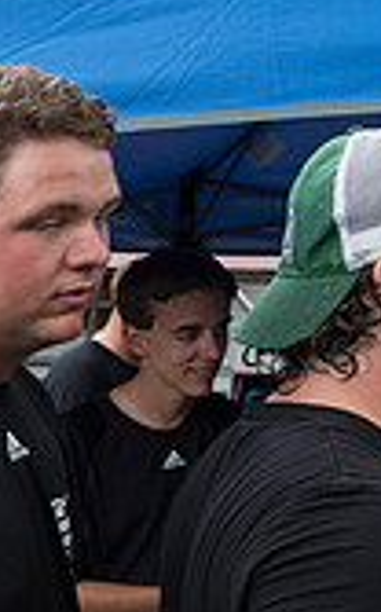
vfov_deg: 24.1
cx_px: -440
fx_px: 1416
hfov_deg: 12.8
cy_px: 475
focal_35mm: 85
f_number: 5.6
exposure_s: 1/100
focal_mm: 24
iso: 640
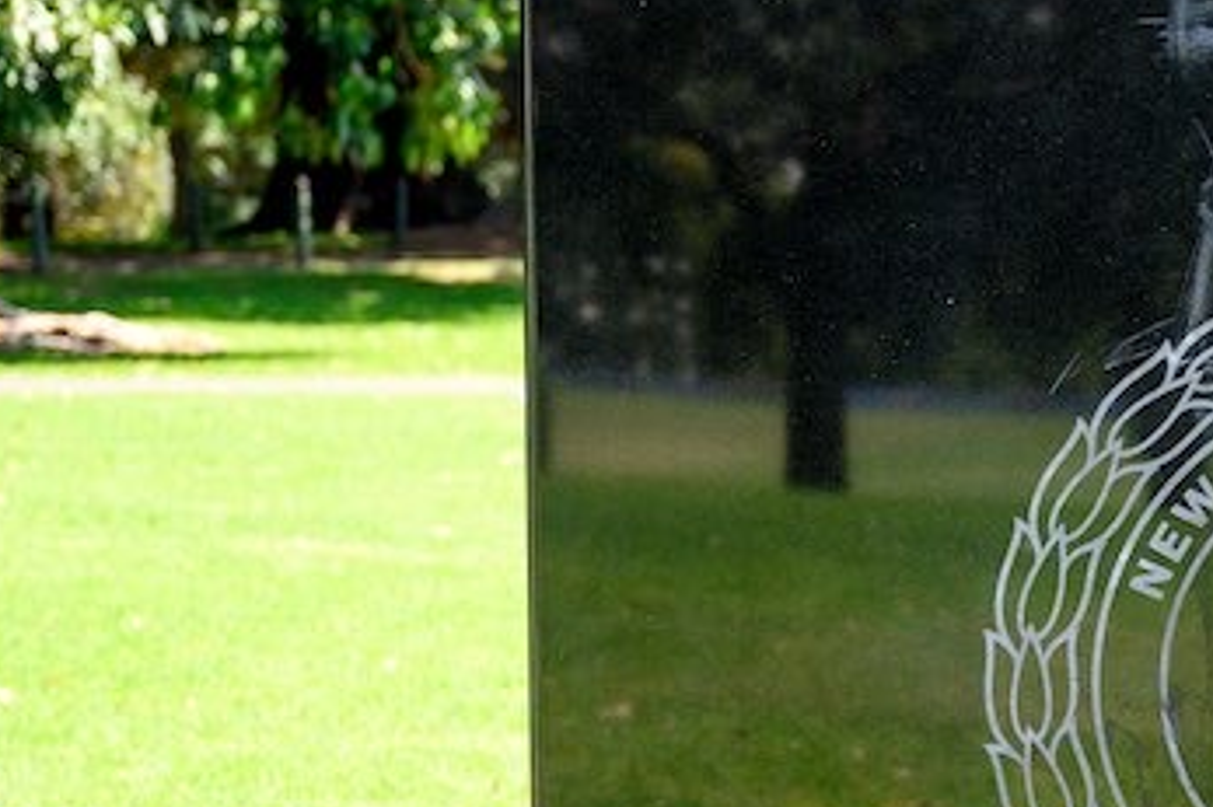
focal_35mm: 109
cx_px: 1521
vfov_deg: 12.4
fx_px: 3671
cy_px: 786
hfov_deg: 17.7
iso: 500
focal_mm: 42
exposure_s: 1/1250
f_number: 2.8
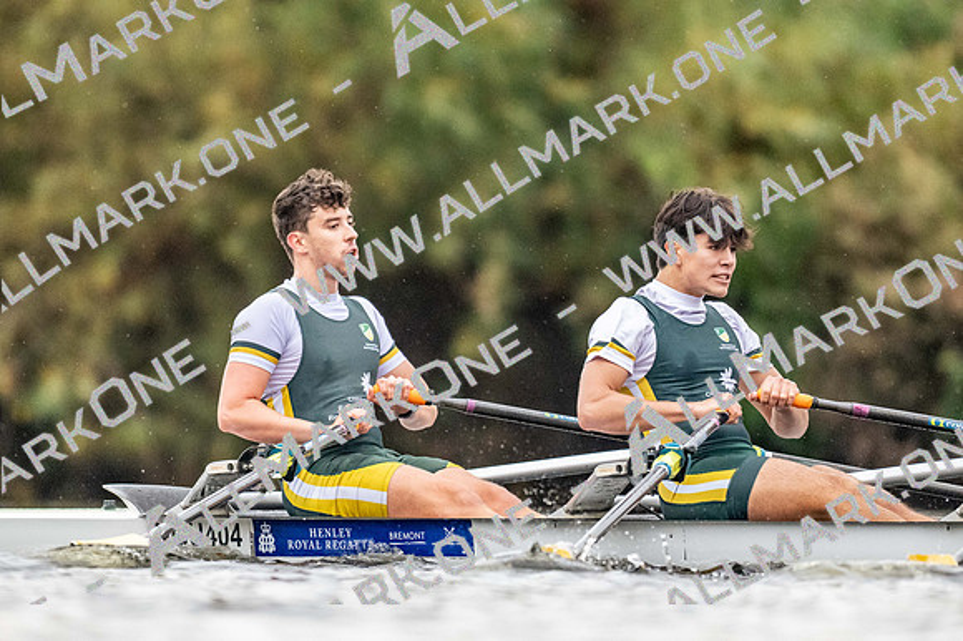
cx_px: 482
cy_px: 320
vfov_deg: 1.5
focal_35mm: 900
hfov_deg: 2.3
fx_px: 24060
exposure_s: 1/2500
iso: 4500
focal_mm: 600
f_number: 4
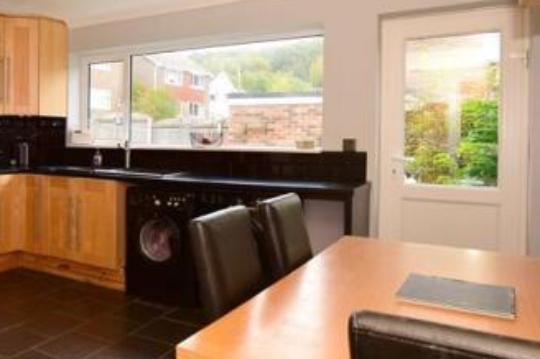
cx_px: 140
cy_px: 141
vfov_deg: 43.3
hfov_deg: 59.0
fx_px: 450
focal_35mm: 30
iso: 200
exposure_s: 1/60
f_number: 4.5
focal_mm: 10
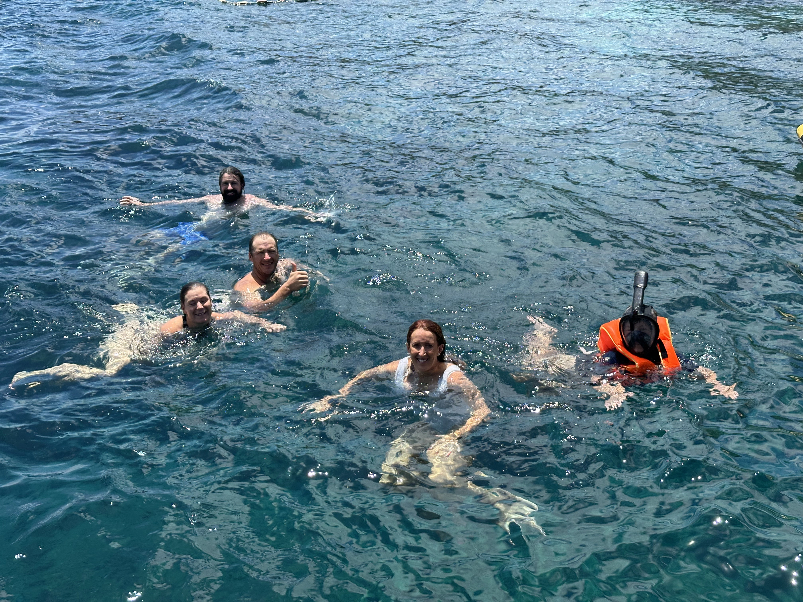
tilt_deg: -21.7
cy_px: 301
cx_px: 402
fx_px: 1113
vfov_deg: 30.3
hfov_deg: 39.7
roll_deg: +1.7
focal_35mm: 48
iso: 64
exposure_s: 1/2890
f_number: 1.78
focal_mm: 6.86
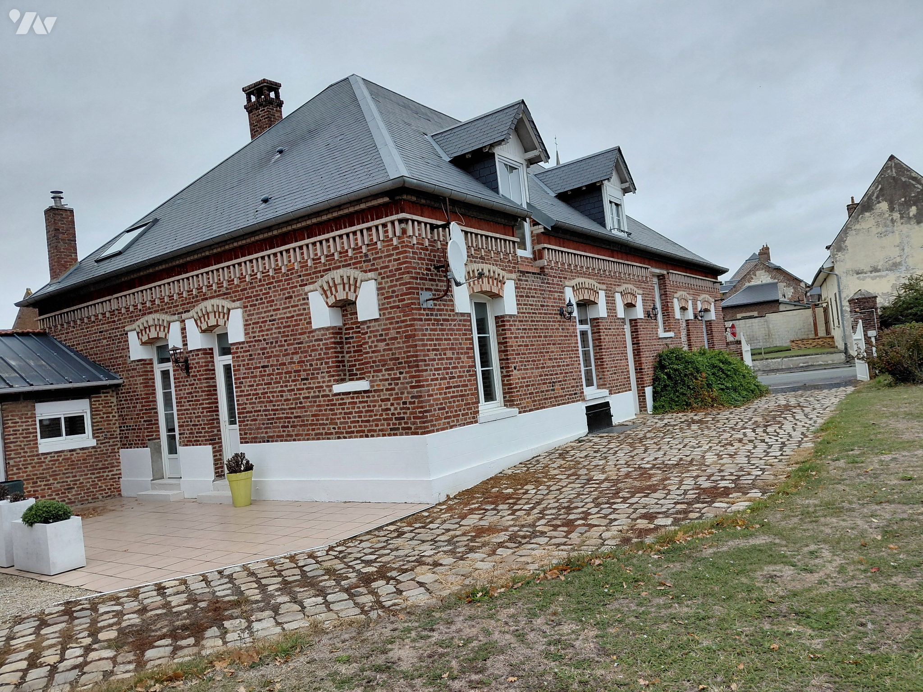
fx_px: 667
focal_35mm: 25
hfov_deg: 69.4
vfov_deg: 54.9
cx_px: 462
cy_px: 346
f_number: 1.8
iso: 50
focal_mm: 4.69
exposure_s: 1/157
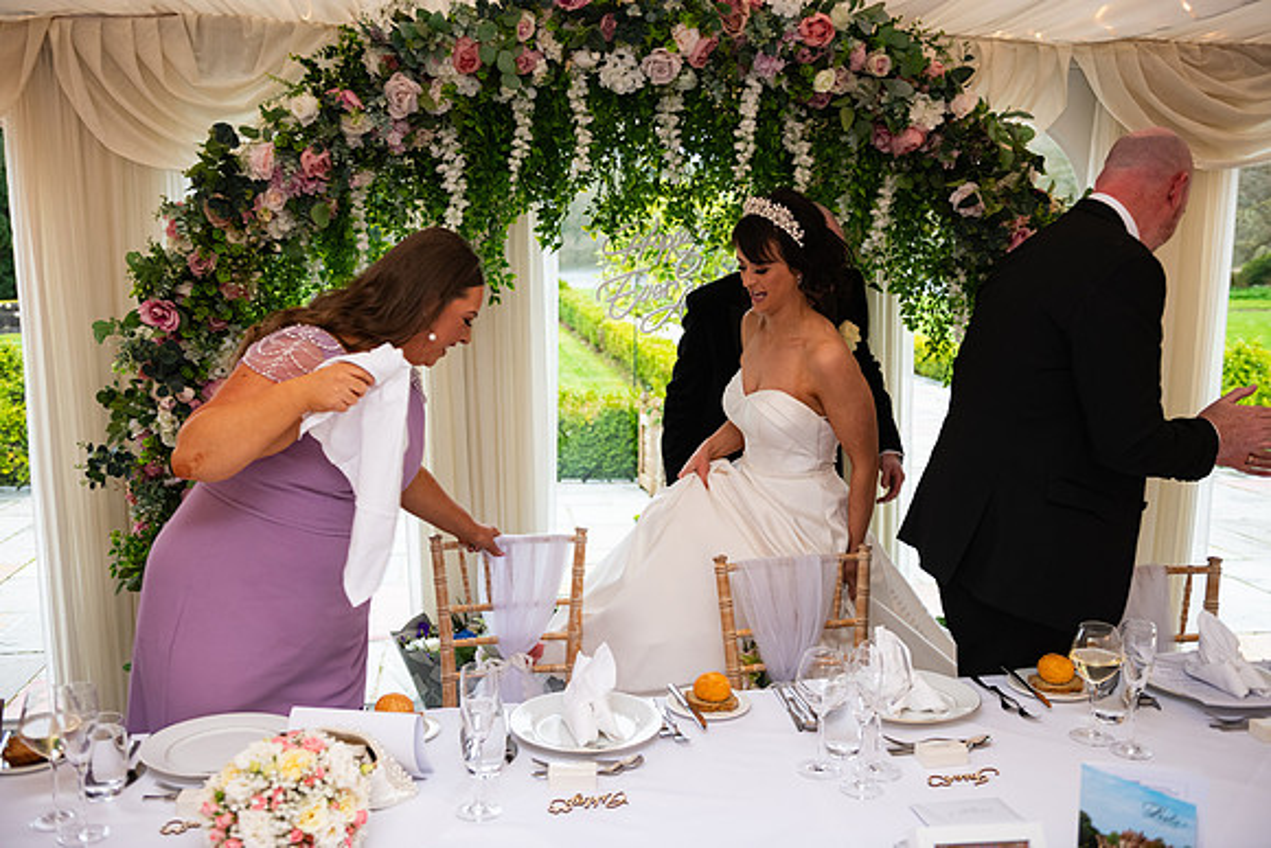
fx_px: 1271
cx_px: 636
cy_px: 424
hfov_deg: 53.1
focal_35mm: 36
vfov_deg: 36.9
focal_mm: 36
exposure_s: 1/160
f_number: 3.5
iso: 800
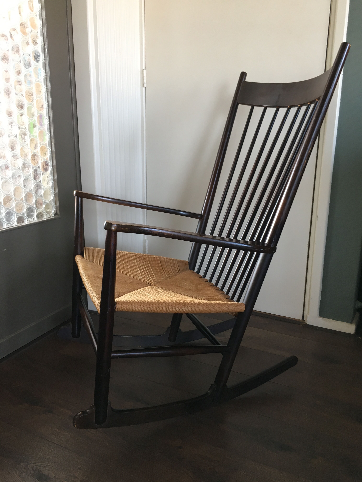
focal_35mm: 29
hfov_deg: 48.2
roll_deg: -2.9
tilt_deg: -13.9
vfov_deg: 61.7
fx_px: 404
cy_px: 241
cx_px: 181
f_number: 2.2
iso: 64
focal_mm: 4.15
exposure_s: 1/33
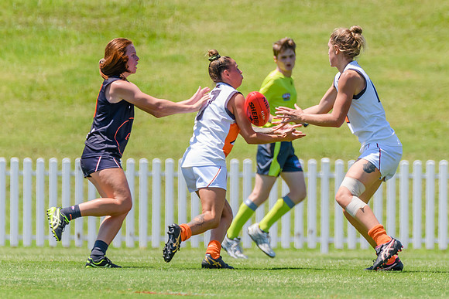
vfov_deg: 1.2
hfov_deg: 1.8
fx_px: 14408
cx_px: 352
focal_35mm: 1155
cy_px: 79
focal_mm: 550
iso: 800
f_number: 8
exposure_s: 1/1600
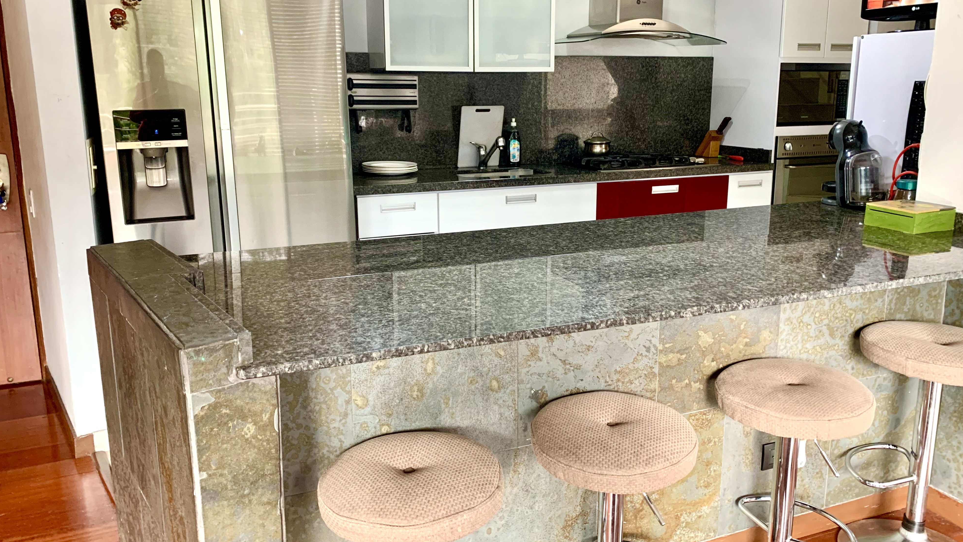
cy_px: 245
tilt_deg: -10.0
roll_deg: -0.7
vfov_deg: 40.1
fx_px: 741
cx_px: 483
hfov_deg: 66.1
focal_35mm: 29
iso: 200
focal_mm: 4.25
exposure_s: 1/60
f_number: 1.8
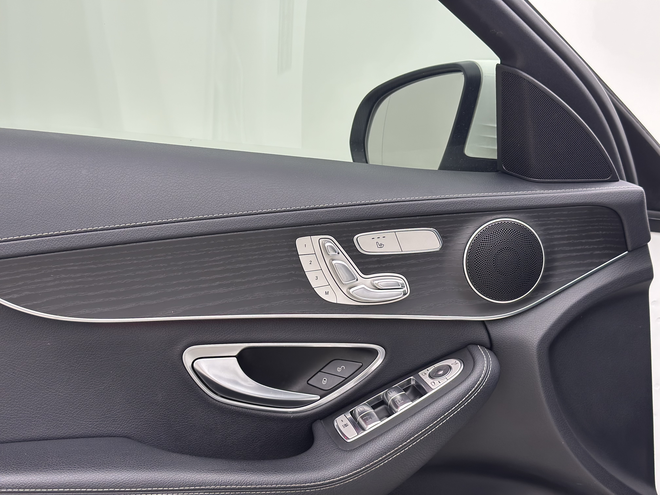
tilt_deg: -7.1
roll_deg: +0.1
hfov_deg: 39.7
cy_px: 248
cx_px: 330
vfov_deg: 30.3
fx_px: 915
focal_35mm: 48
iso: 80
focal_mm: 6.86
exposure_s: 1/141
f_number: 1.78
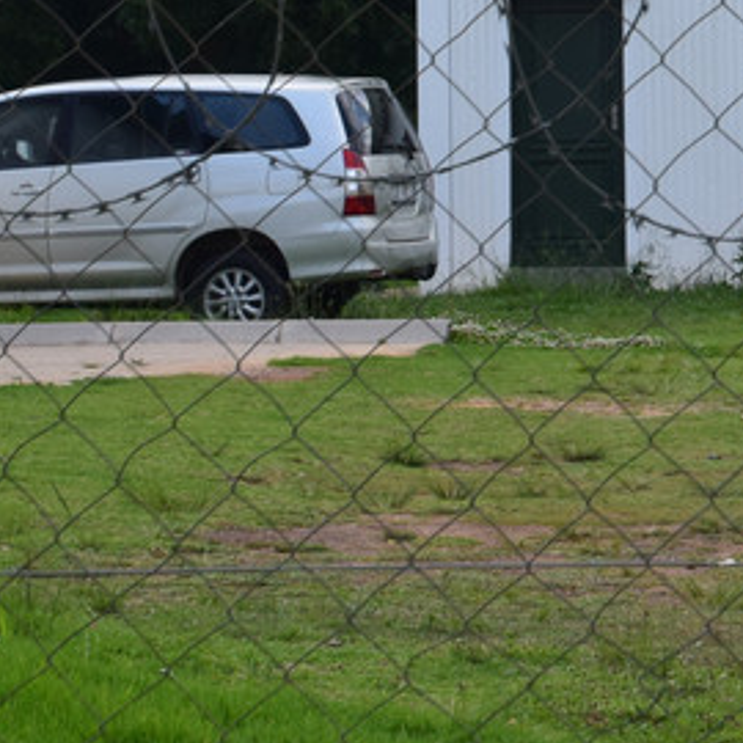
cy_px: -135
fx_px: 8958
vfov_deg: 4.7
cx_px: 1070
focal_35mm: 369
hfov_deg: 4.7
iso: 400
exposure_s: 1/500
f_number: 11
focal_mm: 65
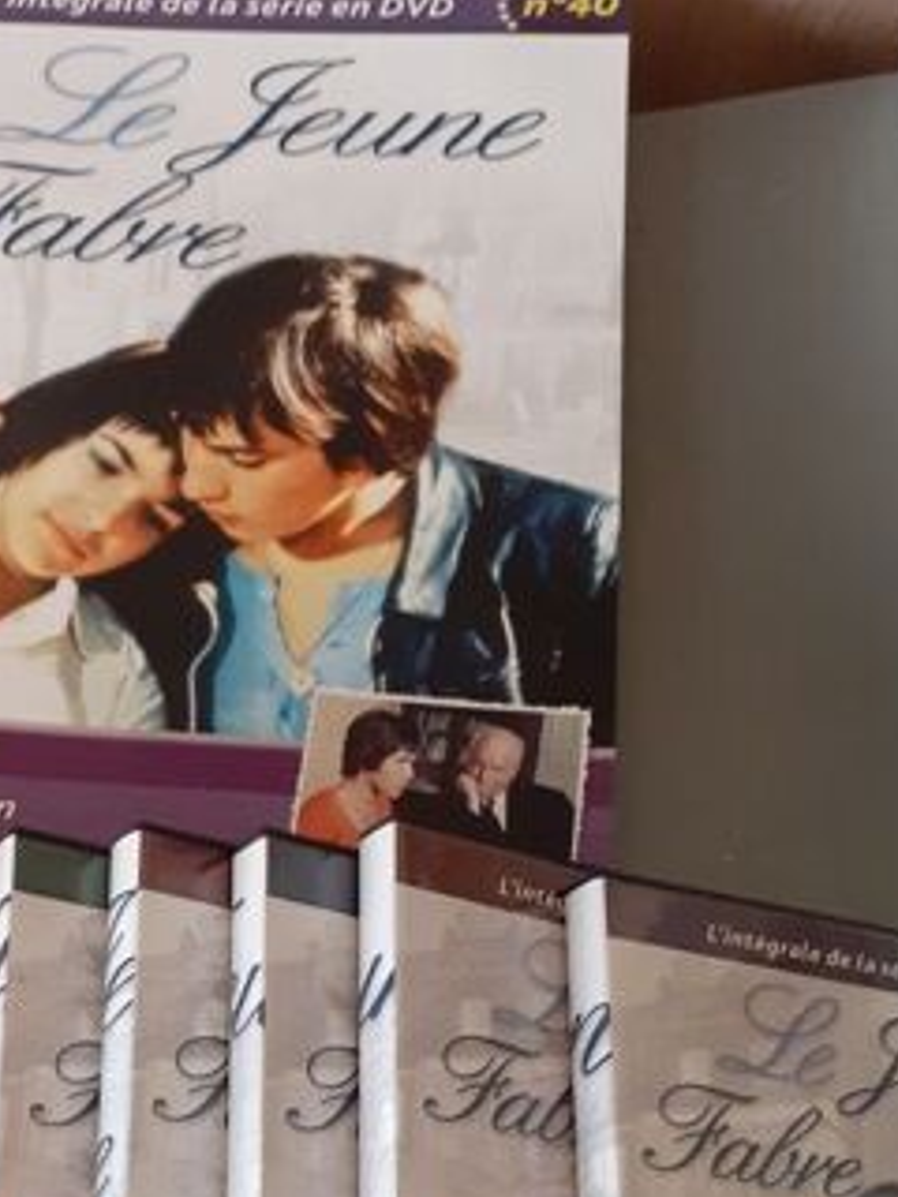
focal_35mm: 54
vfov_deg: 34.5
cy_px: 950
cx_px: 146
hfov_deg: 26.4
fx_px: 1868
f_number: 1.9
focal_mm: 3.6
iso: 200
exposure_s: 1/25
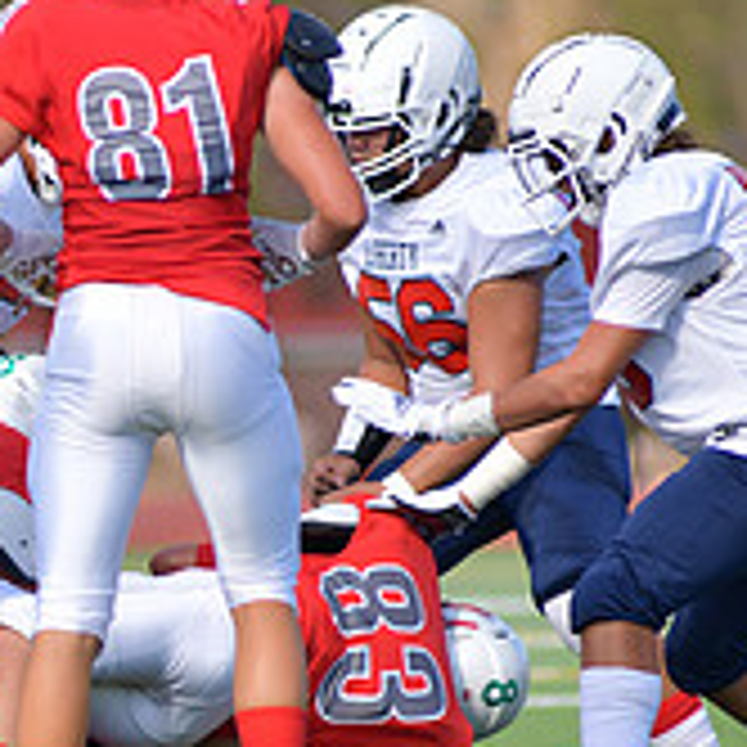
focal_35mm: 893
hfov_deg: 2.0
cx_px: -50
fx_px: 21802
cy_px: 668
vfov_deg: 2.0
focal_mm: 300
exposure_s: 1/2000
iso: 200
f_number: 3.5
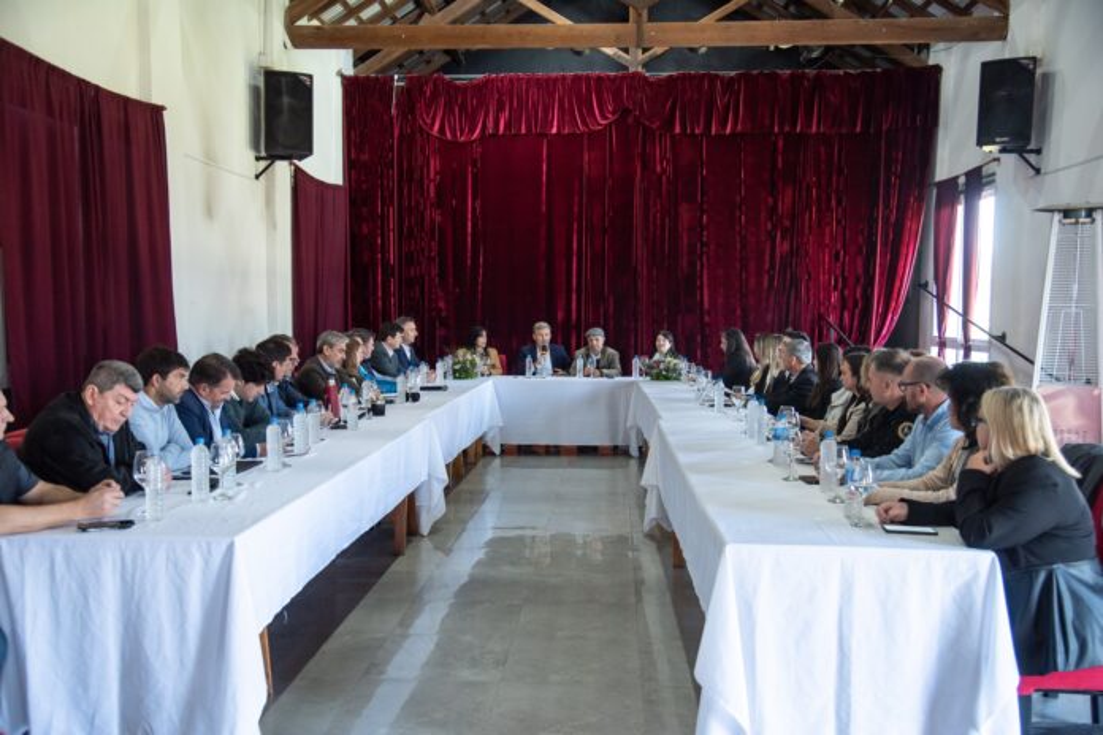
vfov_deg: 41.1
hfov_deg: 58.7
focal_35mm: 32
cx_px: 552
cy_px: 368
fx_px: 980
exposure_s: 1/250
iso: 1250
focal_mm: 32
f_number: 4
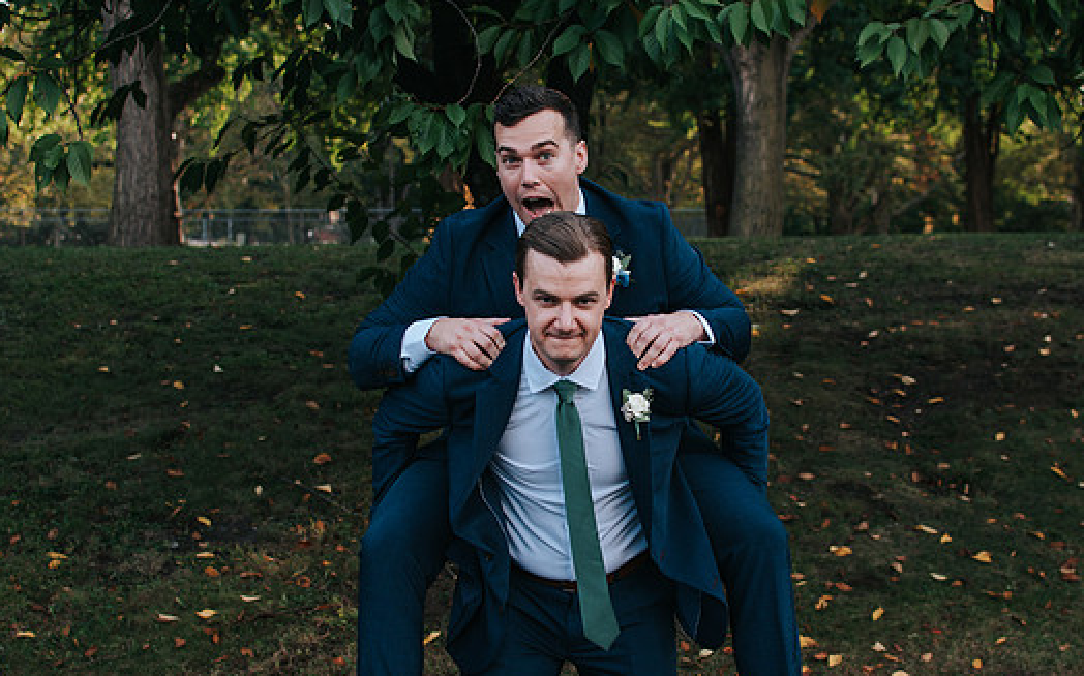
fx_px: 1890
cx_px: 572
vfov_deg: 20.3
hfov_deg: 32.0
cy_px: 328
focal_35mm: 64
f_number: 3.5
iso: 100
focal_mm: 35
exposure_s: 1/250
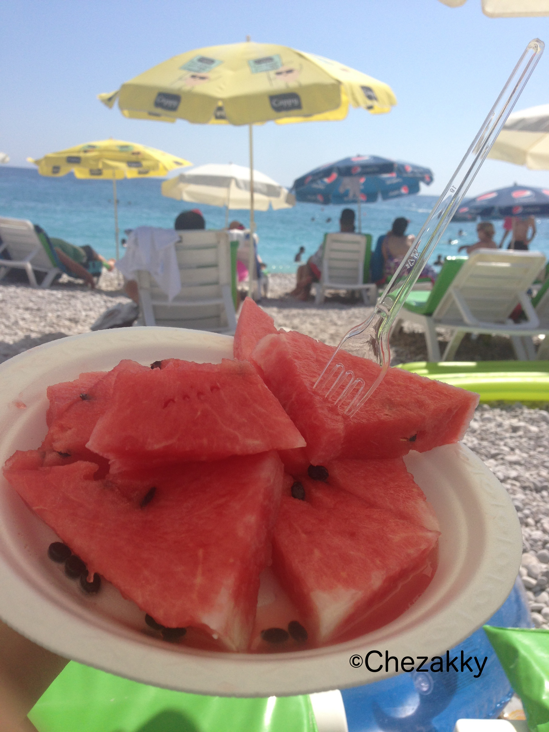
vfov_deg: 55.4
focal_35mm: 33
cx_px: 274
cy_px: 366
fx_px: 698
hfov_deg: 42.9
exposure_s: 1/2169
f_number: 2.4
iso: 50
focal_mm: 4.12
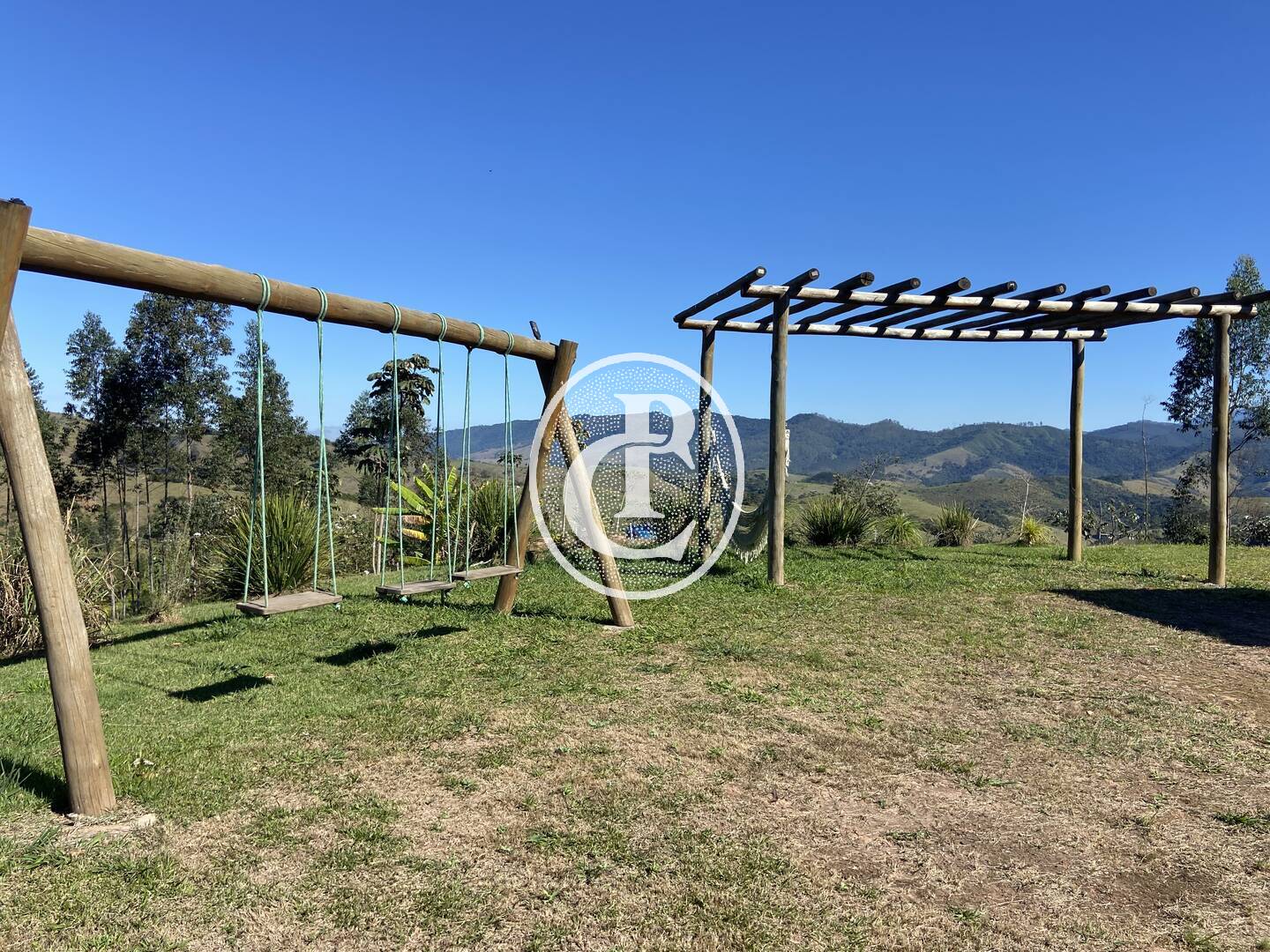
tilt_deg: -2.5
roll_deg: -1.1
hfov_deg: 67.3
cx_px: 635
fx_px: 954
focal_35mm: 26
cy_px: 476
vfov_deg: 53.1
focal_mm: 4.25
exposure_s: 1/2358
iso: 32
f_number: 1.8
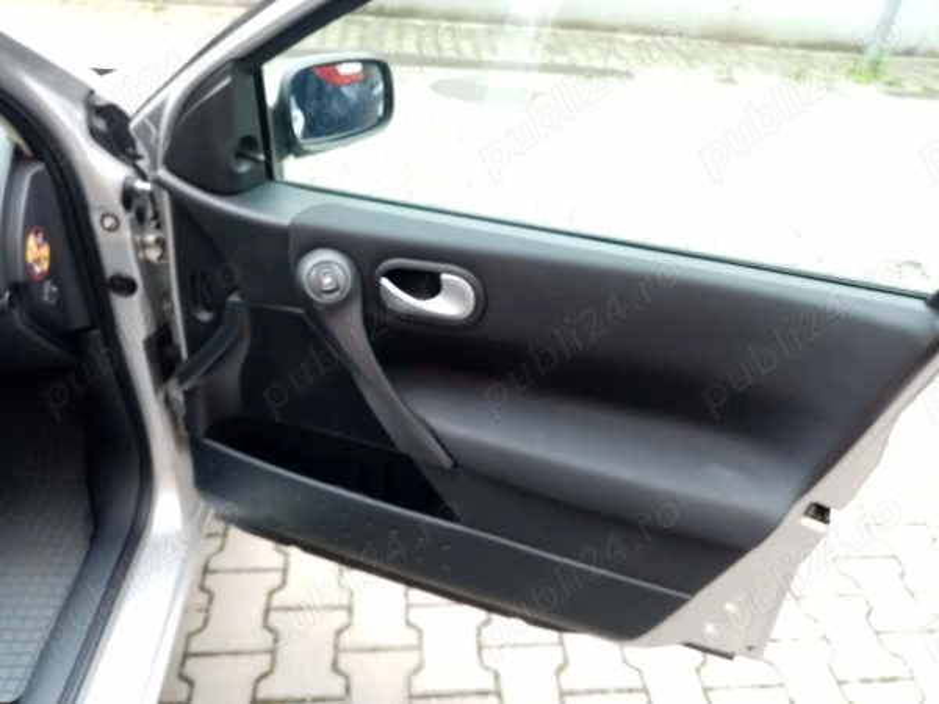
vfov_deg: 53.1
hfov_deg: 67.3
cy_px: 352
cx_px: 470
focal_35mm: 26
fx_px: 705
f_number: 1.8
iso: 173
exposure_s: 1/100
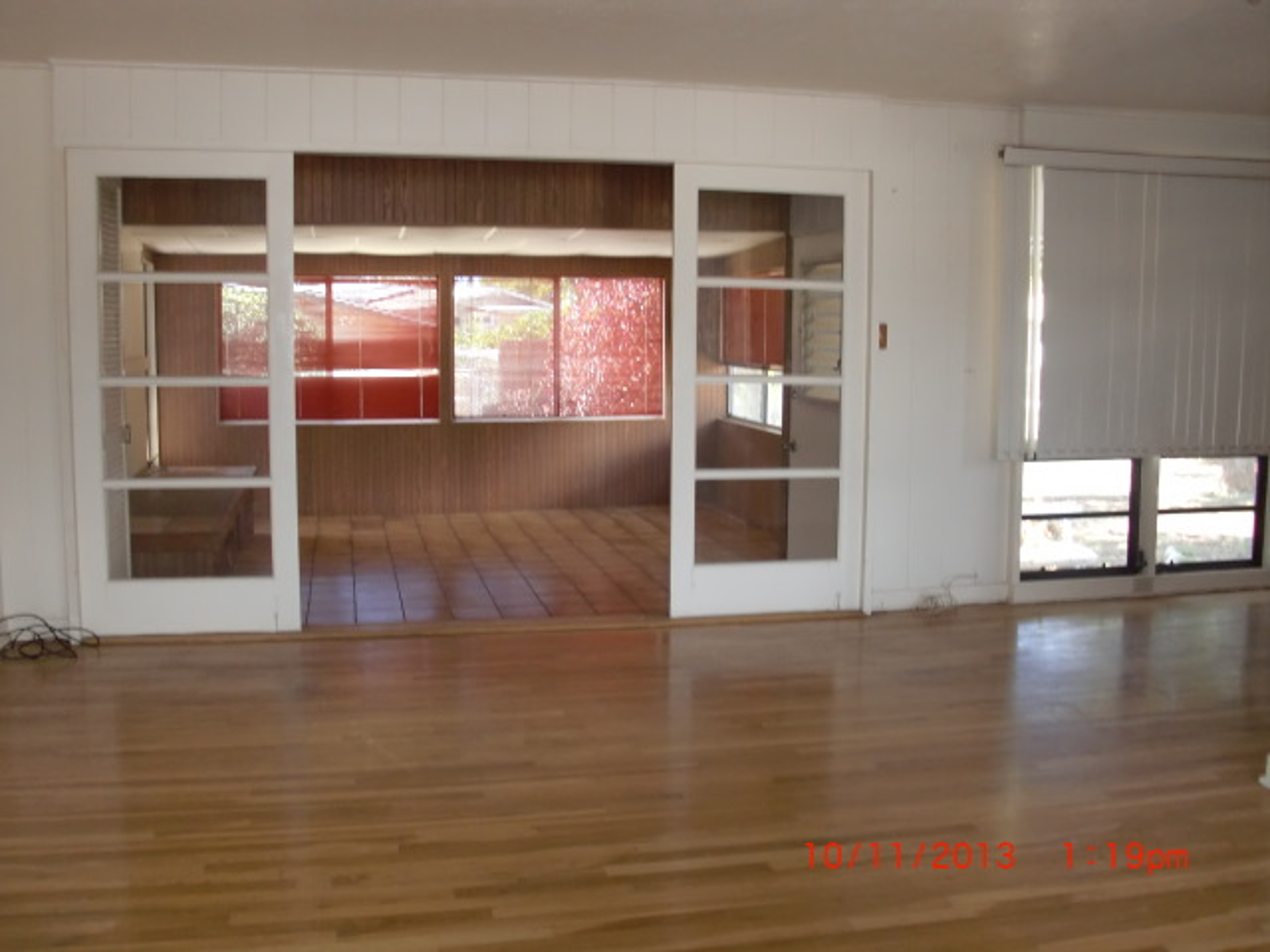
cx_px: 635
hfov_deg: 51.4
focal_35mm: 36
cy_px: 476
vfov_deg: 39.7
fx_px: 1321
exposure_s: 1/60
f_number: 2.8
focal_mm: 6.3
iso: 200
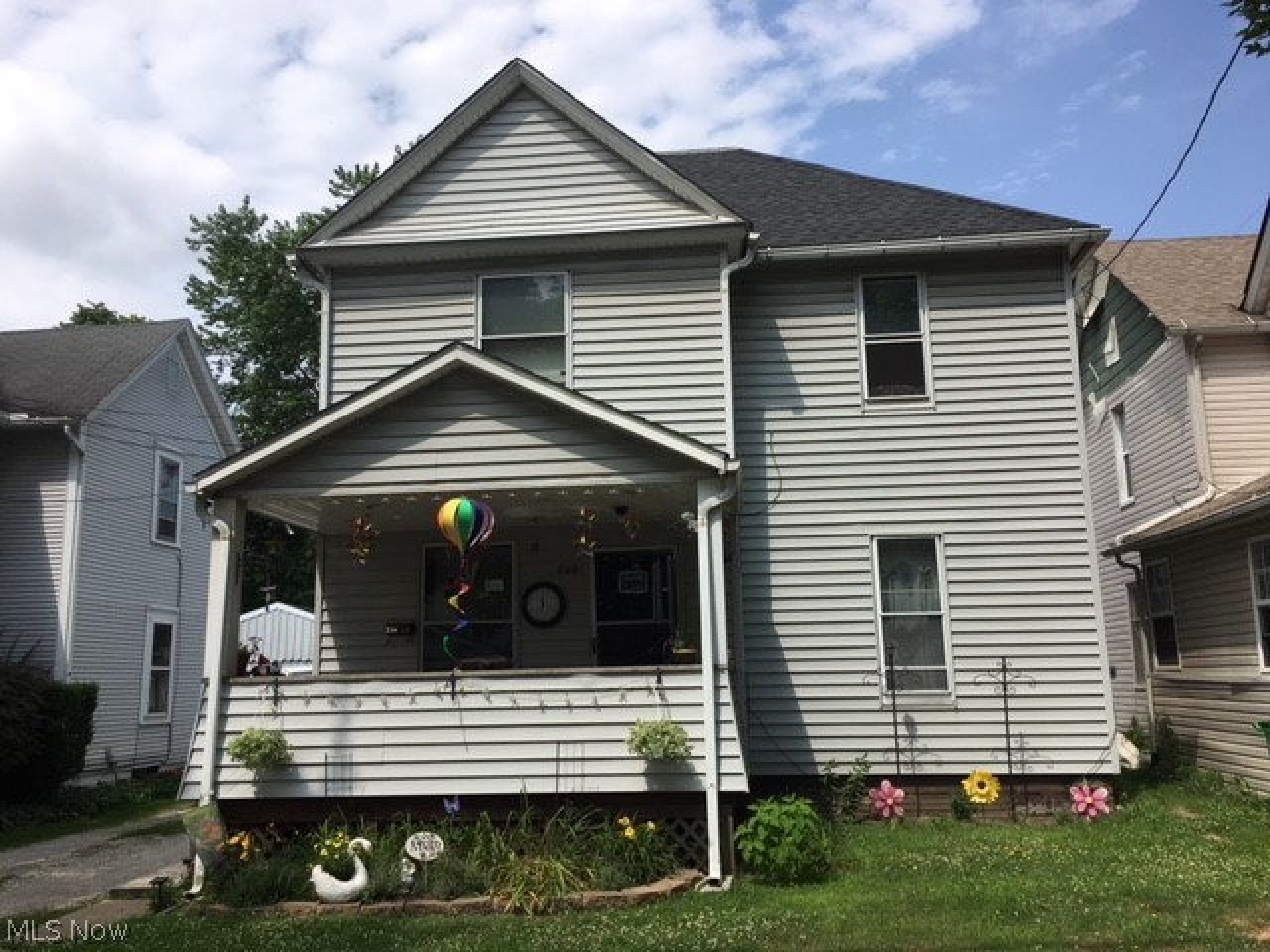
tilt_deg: +10.2
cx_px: 635
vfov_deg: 48.2
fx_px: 1064
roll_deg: +1.9
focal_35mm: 29
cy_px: 476
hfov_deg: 61.7
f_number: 2.2
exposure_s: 1/1789
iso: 25
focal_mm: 4.15
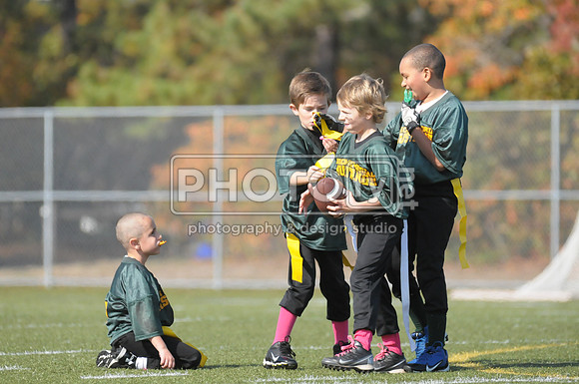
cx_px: 290
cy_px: 192
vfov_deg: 3.5
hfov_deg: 5.3
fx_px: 6264
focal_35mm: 390
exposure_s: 1/6400
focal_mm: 260
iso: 1600
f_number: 4
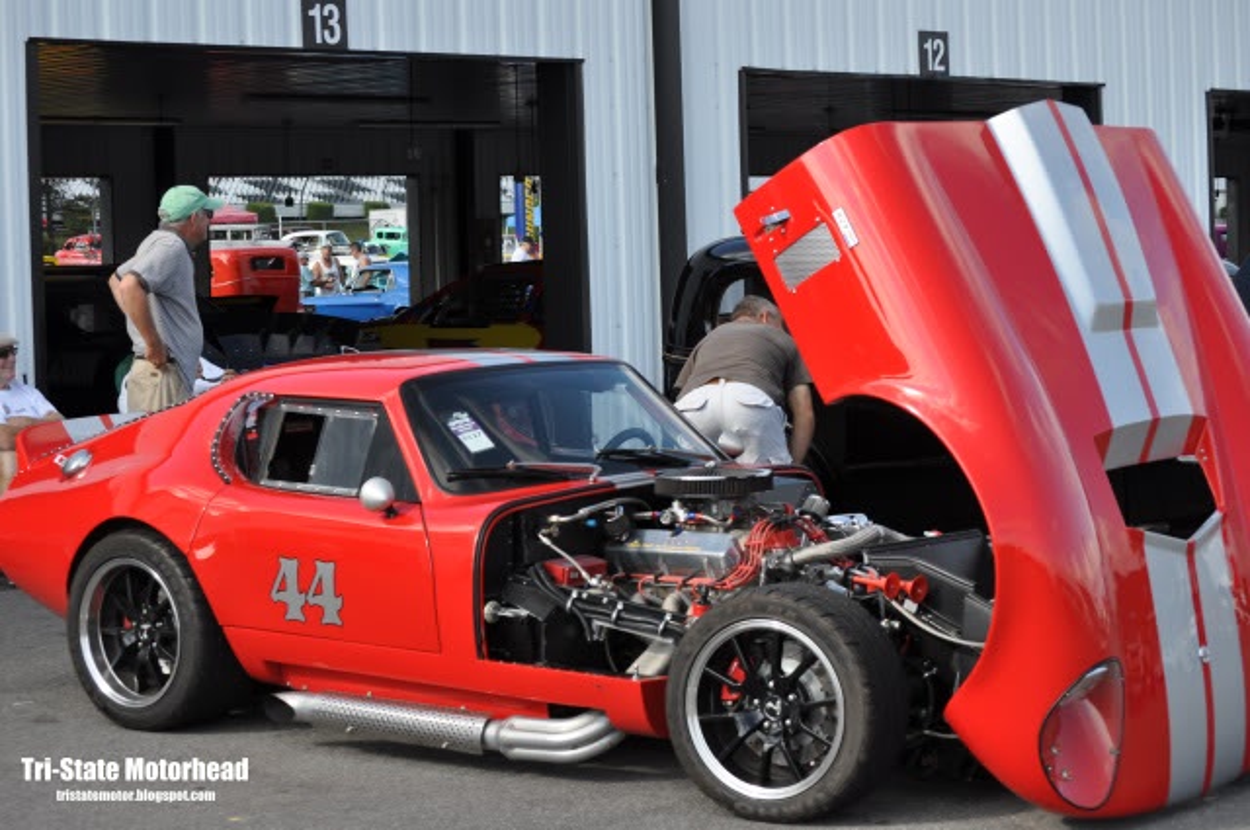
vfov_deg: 16.5
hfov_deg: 24.6
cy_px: 415
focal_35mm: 82
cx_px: 625
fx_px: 2861
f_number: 7.1
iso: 200
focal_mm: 55
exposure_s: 1/200
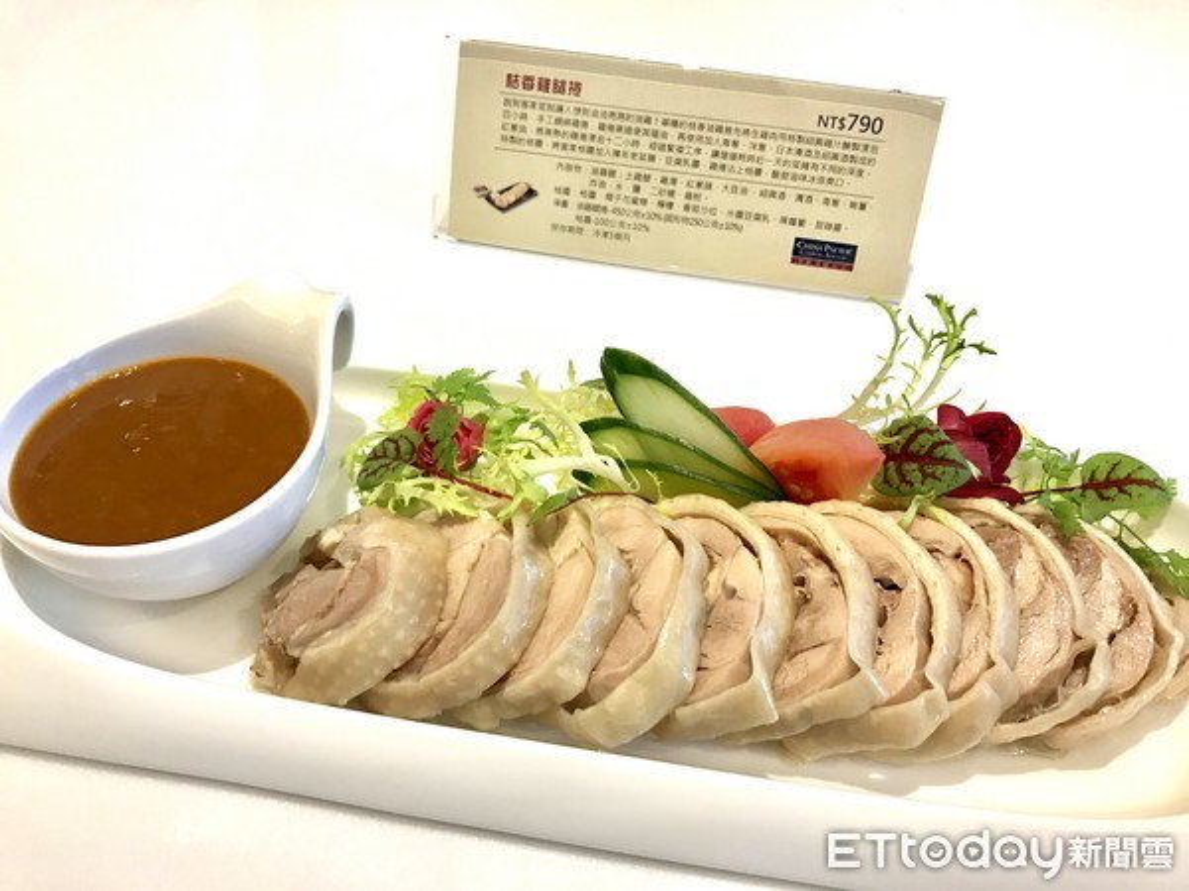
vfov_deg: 49.7
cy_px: 446
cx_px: 594
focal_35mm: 28
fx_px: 962
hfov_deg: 63.4
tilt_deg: -45.3
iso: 25
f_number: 1.8
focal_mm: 3.99
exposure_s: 1/40
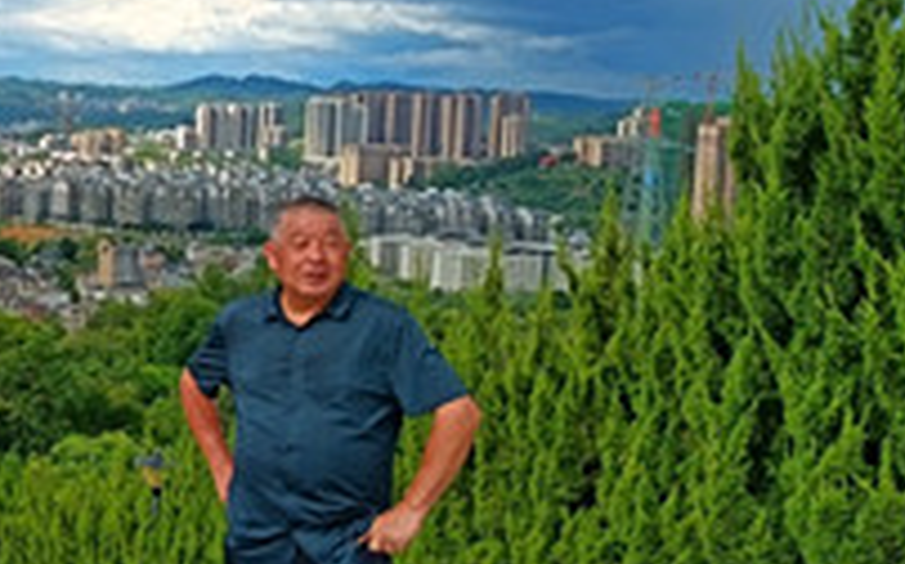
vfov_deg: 20.6
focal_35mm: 63
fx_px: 1553
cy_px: 266
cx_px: -63
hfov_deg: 29.6
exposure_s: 1/540
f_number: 1.75
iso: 100
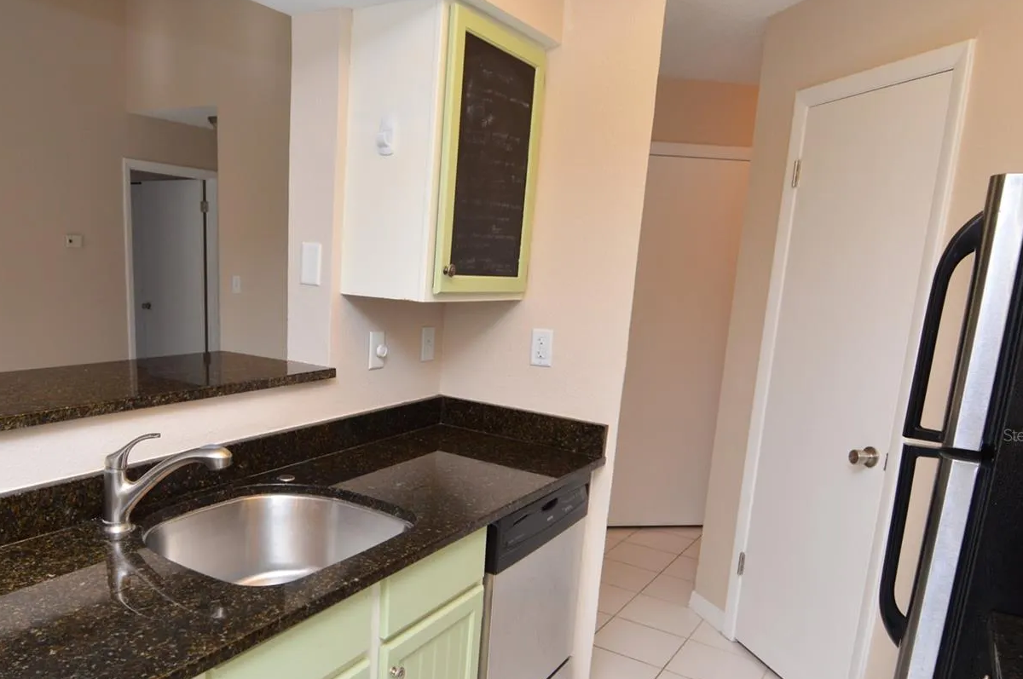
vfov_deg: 52.3
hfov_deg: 72.8
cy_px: 435
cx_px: 397
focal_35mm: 24
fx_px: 681
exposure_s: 1/60
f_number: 4
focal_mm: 12
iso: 400
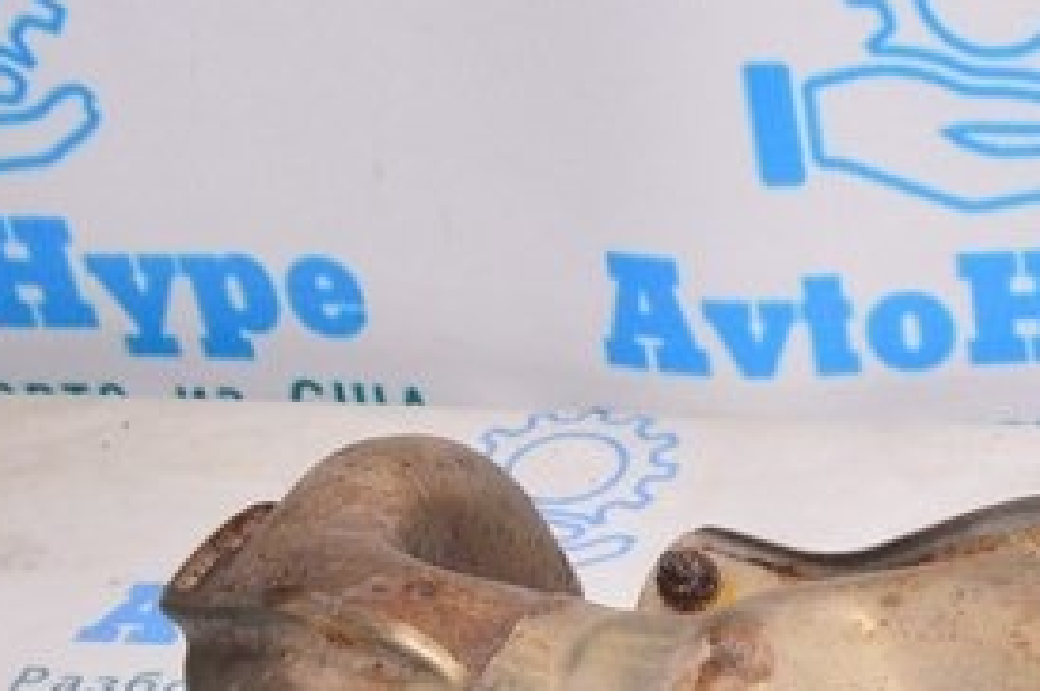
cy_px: 966
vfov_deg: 11.2
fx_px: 3401
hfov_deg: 15.7
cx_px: 1647
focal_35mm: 118
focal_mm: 21
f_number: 8
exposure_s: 1/60
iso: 1600
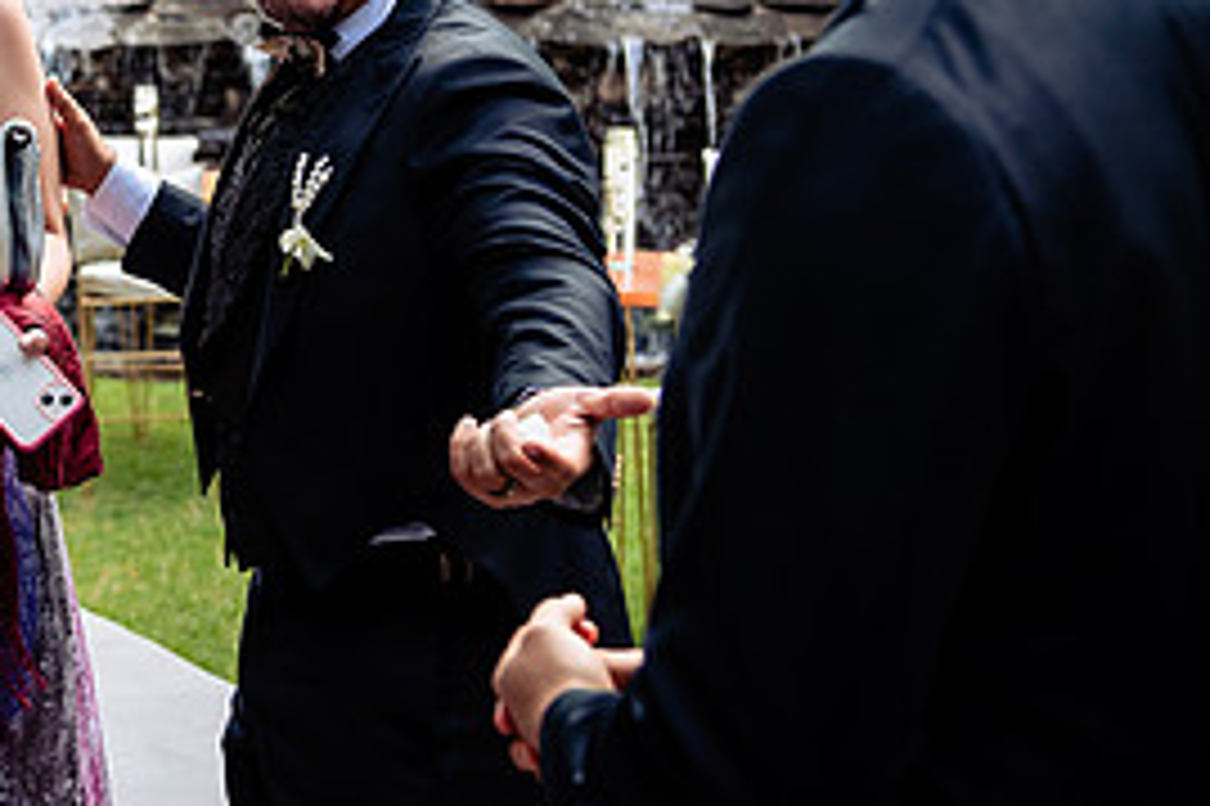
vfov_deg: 14.2
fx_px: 3191
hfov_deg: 20.6
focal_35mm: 95
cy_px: 65
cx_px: -67
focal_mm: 44
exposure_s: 1/125
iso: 500
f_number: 3.5
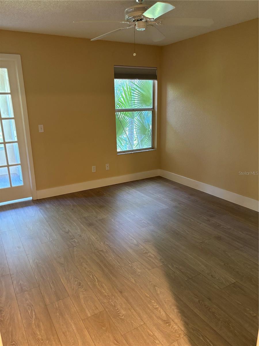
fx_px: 259
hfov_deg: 53.1
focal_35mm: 26
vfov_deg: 67.3
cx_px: 130
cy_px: 173
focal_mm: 5.96
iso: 400
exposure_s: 1/60
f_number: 1.6
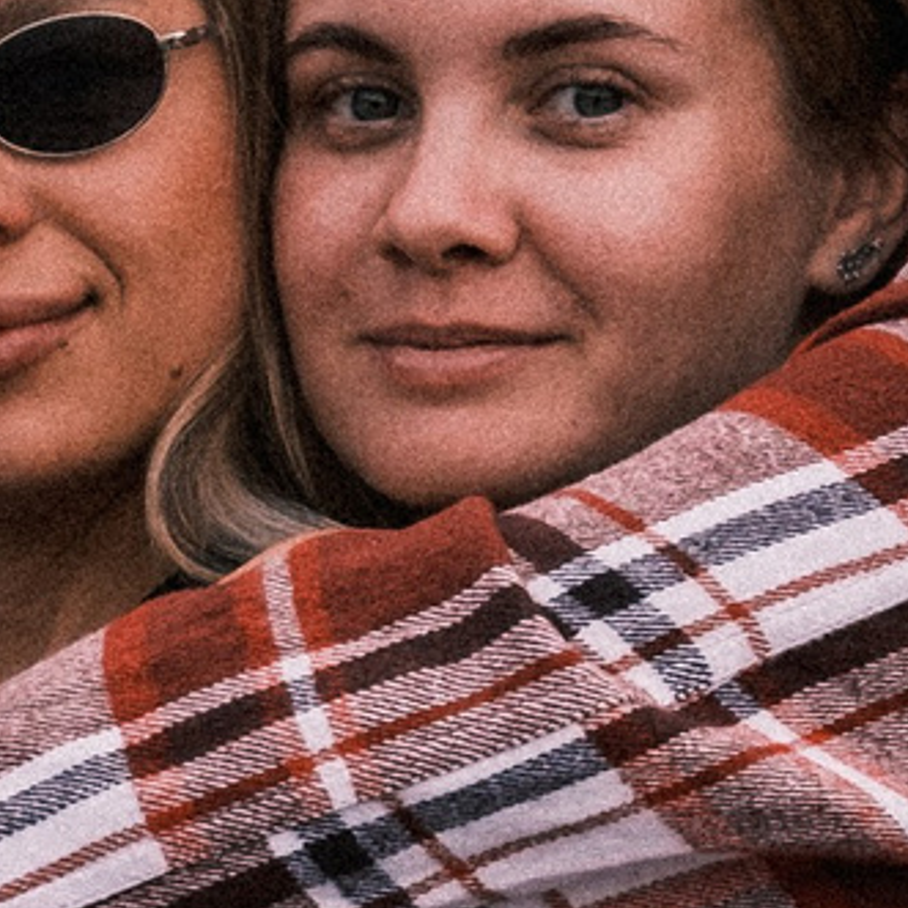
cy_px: 335
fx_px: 8191
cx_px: 1303
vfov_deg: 6.3
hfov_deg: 6.3
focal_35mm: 276
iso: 160
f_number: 5
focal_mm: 23
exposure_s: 1/160
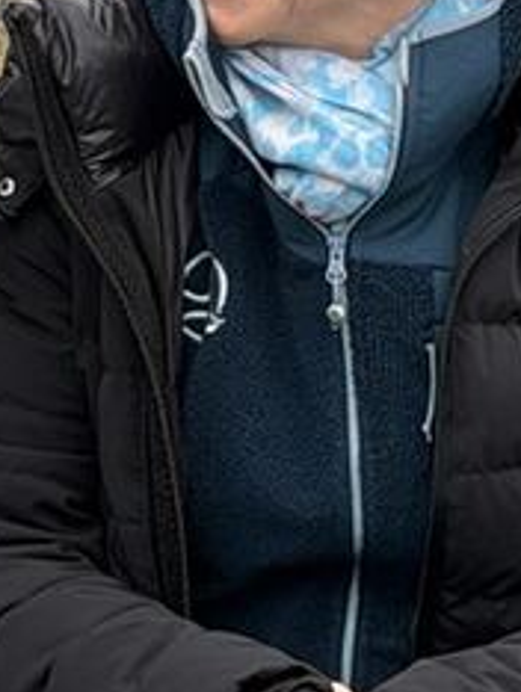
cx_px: 33
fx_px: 6570
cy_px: -38
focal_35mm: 328
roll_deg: -2.3
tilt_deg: -10.7
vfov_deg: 6.0
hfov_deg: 4.5
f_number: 1.78
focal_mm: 6.76
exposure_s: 1/895
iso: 80
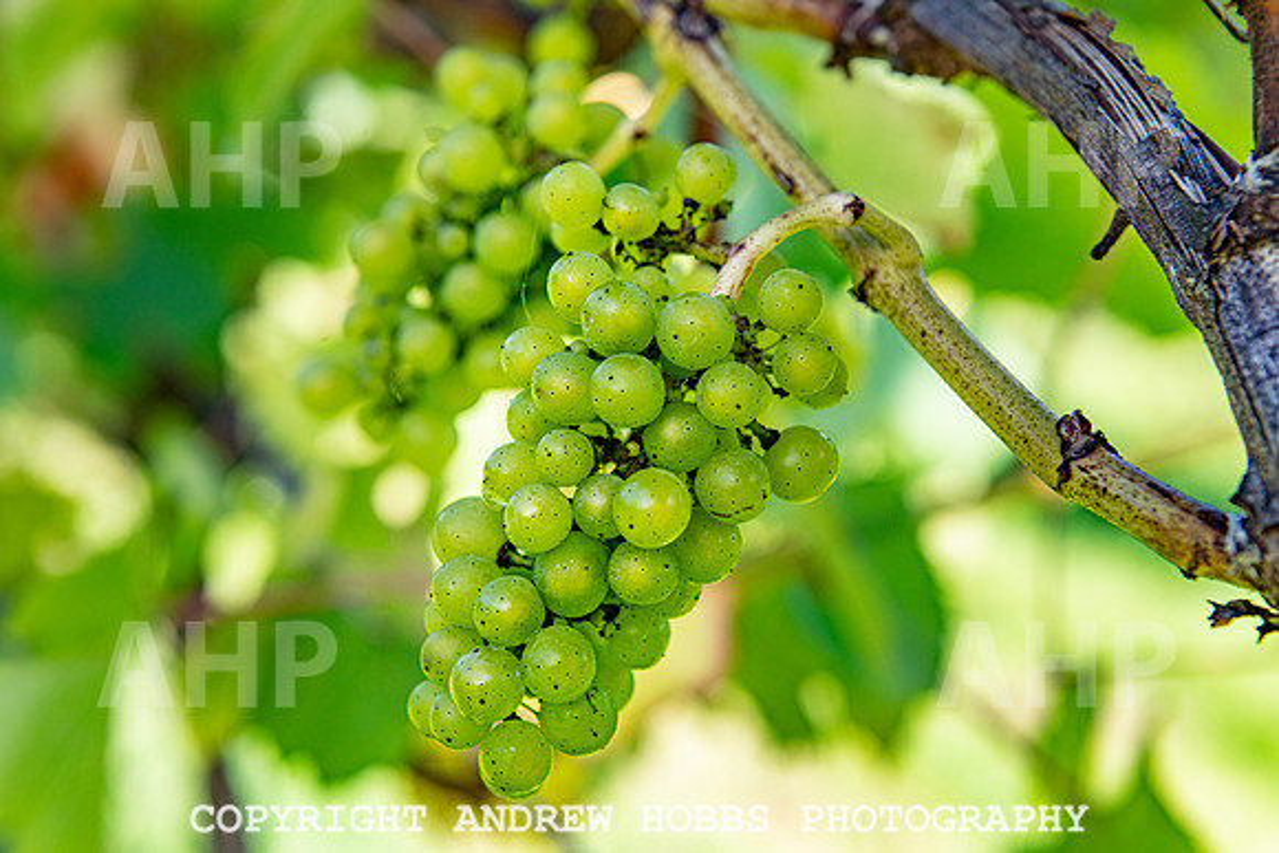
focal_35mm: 60
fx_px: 2132
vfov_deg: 22.6
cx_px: 640
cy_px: 426
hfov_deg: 33.4
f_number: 6.3
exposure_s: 1/500
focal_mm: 60
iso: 160
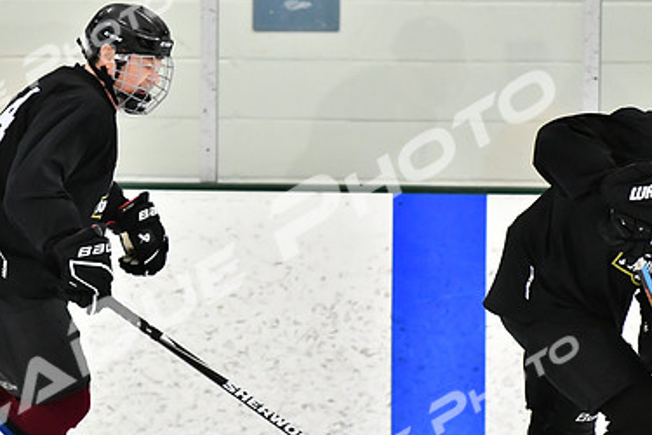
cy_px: 286
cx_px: 174
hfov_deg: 4.7
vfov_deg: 3.1
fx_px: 7986
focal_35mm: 441
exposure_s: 1/1250
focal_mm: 190
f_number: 2.8
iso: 5000
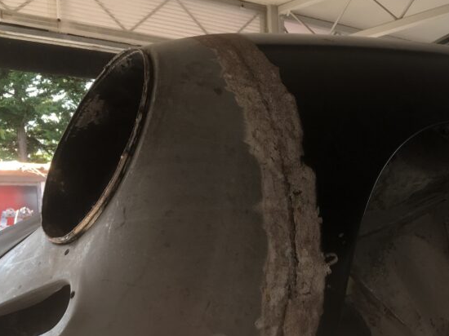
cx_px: 357
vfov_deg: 26.5
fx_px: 700
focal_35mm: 54
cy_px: 275
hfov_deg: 34.5
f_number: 2.2
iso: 25
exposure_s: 1/100
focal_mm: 4.15
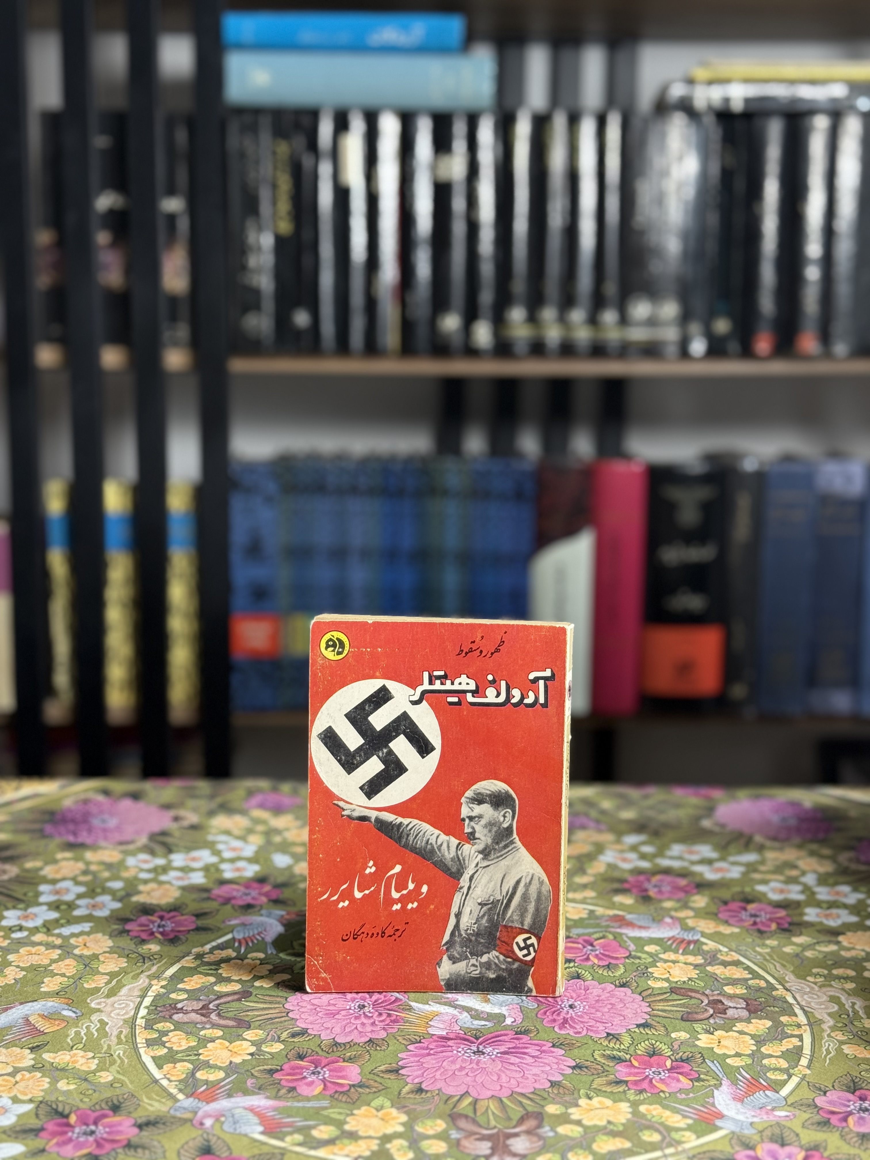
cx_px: 435
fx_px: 1609
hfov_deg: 30.3
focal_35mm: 48
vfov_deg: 39.7
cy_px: 580
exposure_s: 1/100
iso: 160
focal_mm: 6.76
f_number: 1.78
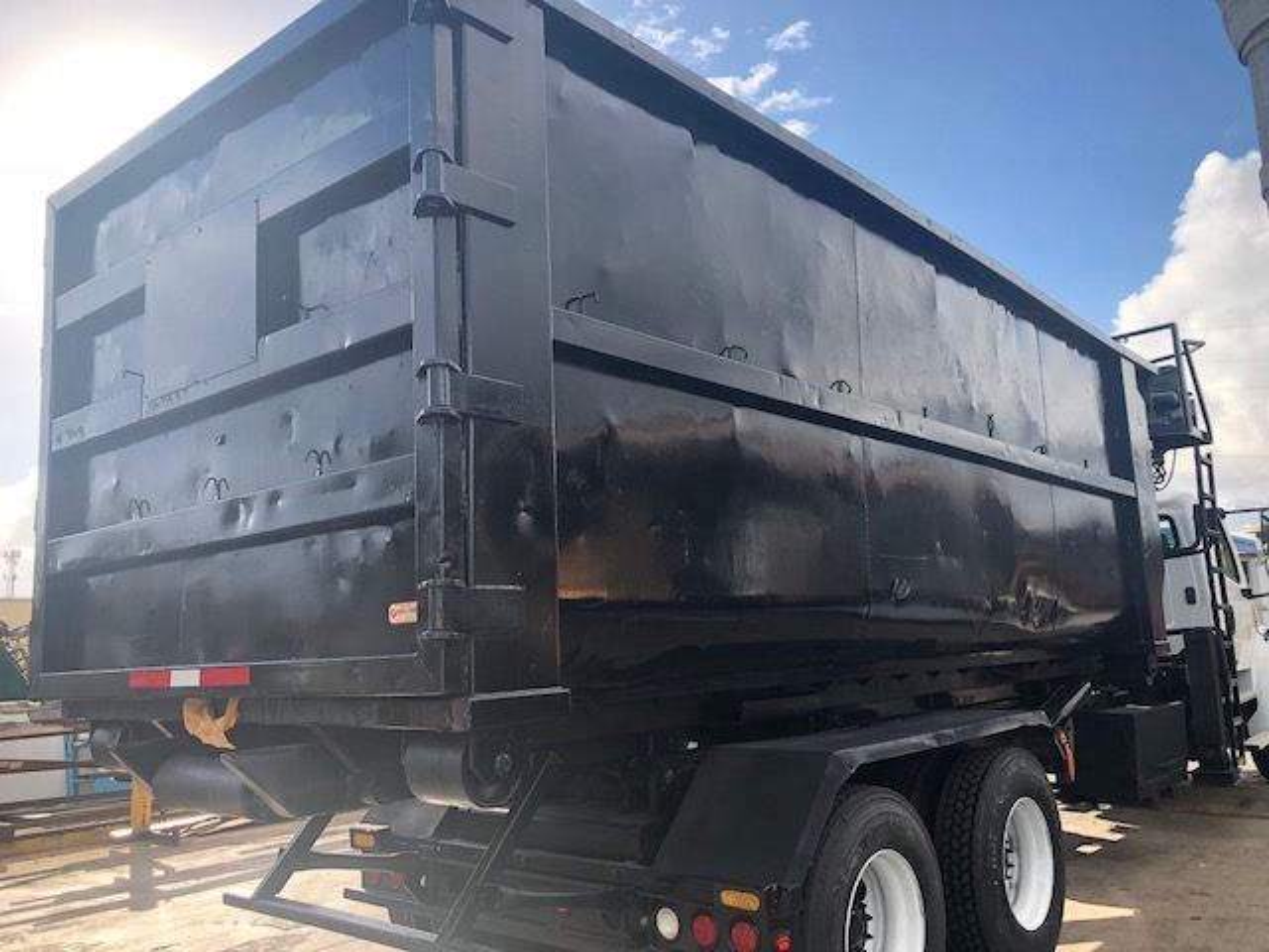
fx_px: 1026
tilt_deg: +10.2
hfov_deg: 63.4
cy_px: 476
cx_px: 634
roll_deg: +2.5
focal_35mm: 28
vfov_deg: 49.7
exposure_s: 1/725
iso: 20
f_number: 1.8
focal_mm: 4
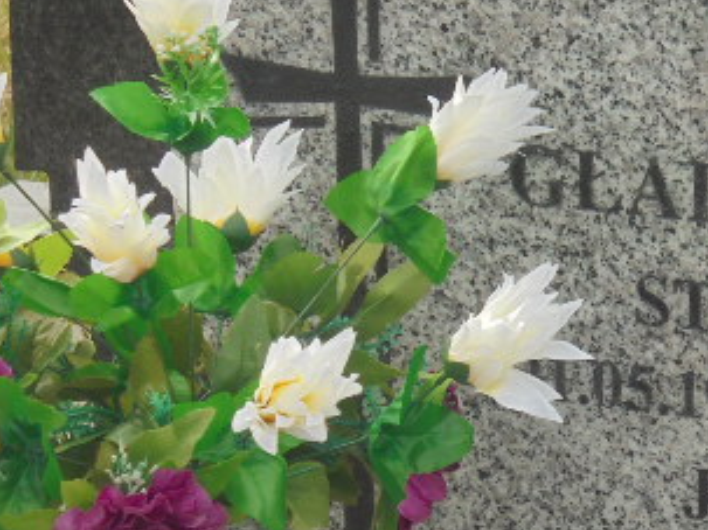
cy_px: 332
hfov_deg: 8.7
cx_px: 703
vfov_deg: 6.6
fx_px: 4621
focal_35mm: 226
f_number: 5.1
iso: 100
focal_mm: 19.2
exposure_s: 1/200
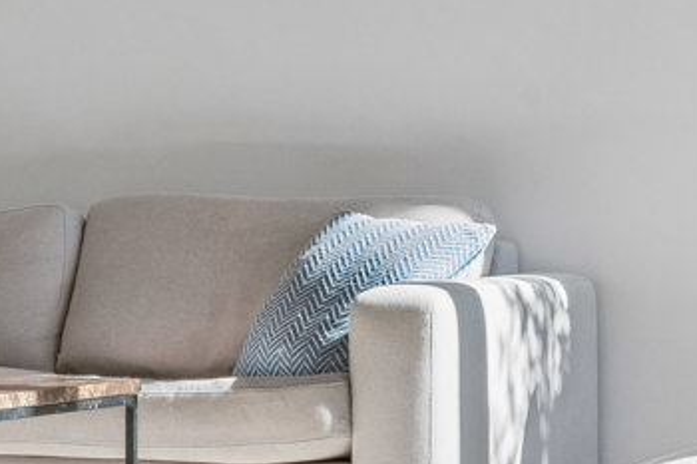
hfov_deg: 13.3
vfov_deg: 8.9
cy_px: 236
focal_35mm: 154
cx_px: 119
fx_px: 2983
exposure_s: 1/200
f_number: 10
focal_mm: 45
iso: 200
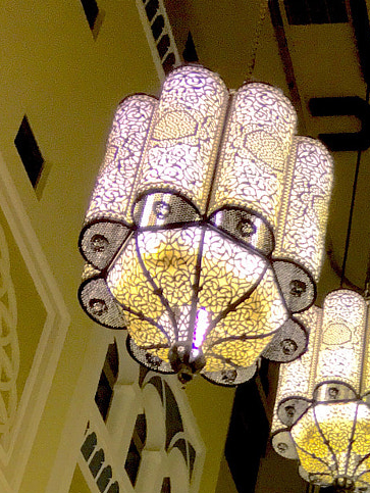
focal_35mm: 96
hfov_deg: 14.2
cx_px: 594
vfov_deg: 18.4
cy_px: 710
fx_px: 1366
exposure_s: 1/33
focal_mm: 4.15
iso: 200
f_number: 2.2
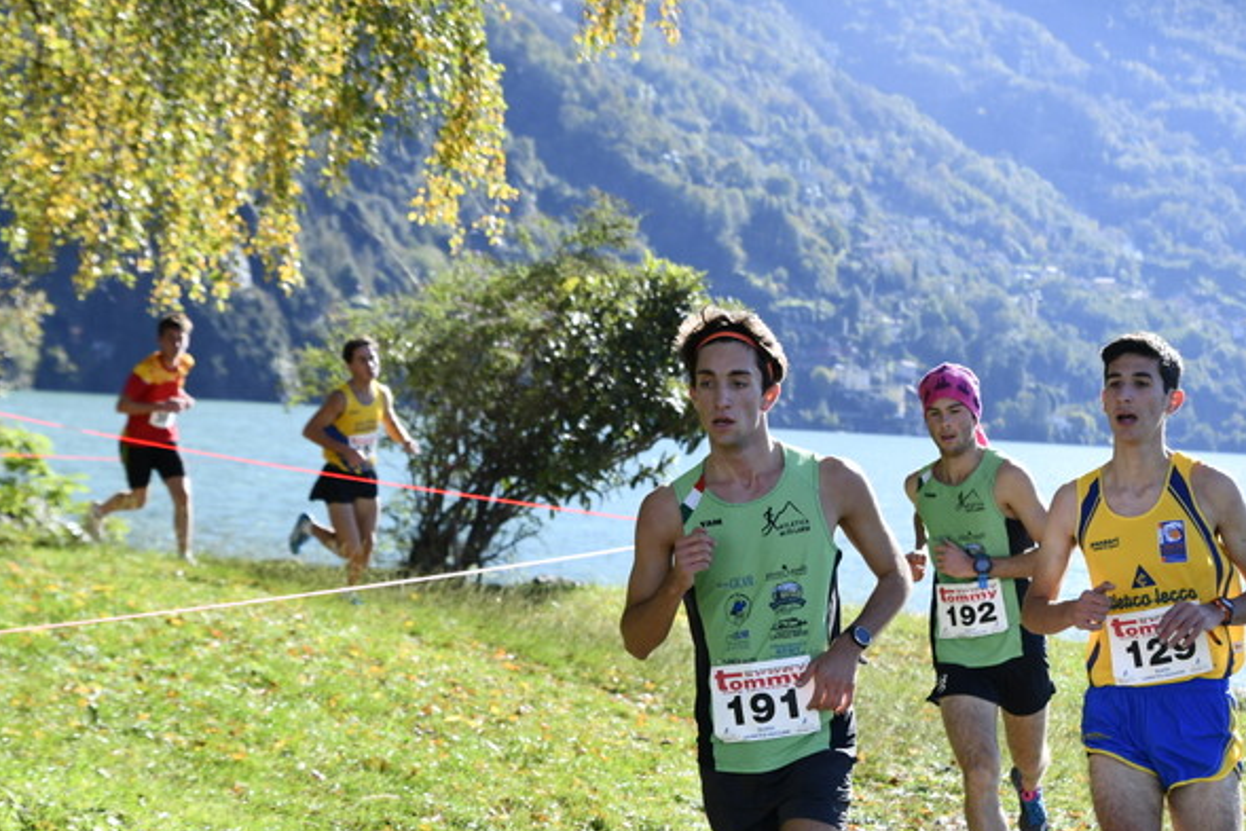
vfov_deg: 17.0
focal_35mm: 80
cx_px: 743
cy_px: 566
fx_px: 2769
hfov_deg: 25.3
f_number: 4
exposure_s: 1/1000
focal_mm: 46
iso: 200
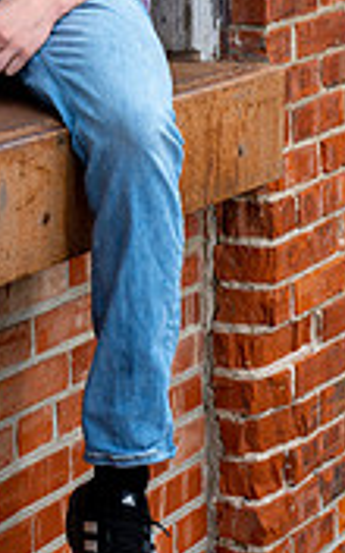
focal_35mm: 117
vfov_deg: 17.5
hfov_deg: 10.9
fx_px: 1760
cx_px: -119
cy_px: 22
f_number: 6.3
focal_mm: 45
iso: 100
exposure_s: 1/160
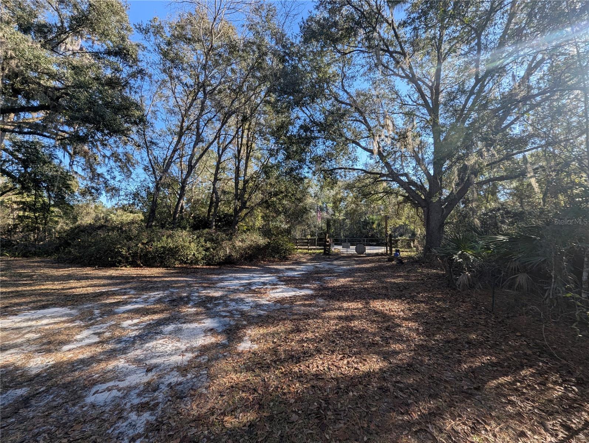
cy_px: 222
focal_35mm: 13
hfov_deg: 106.1
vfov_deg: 90.1
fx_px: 221
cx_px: 294
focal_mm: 1.95
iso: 44
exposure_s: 1/503
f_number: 2.2
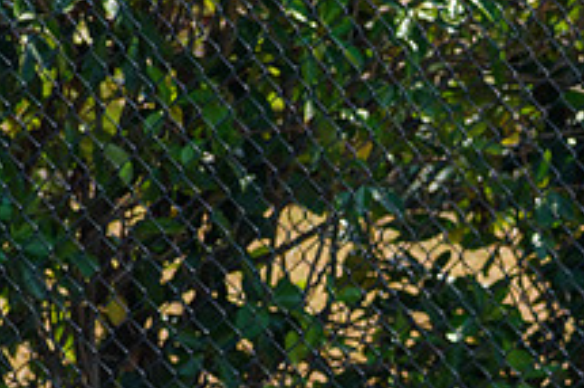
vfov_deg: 1.5
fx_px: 14426
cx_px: 695
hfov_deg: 2.3
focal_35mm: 890
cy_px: 463
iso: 360
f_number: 5.6
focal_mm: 220
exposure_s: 1/2000
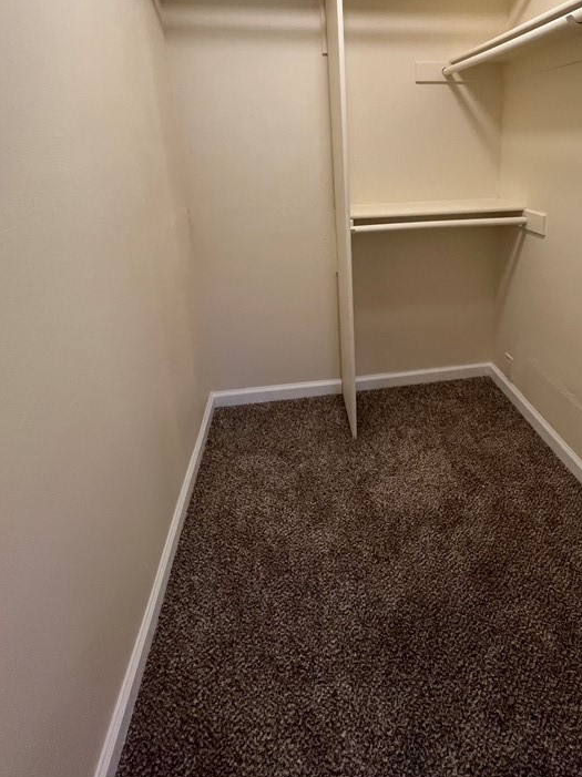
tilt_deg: -14.7
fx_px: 426
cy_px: 260
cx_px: 371
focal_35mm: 19
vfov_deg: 81.9
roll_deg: +2.3
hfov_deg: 67.4
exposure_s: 1/60
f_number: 1.8
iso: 250
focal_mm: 1.57
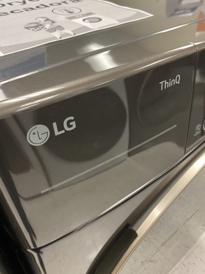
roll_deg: +0.4
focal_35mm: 29
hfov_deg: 48.2
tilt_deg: -38.8
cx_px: 95
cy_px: 136
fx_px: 229
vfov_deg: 61.7
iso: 200
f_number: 1.8
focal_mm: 4.25
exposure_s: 1/44
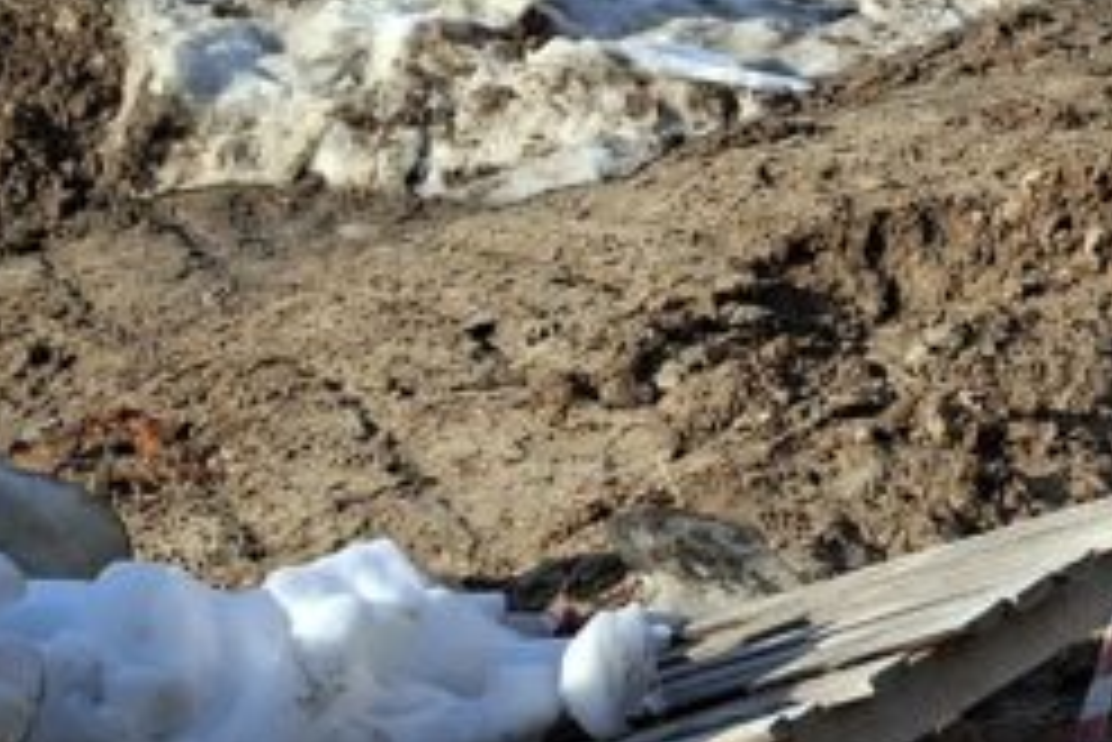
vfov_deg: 13.8
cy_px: 481
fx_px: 3060
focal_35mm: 99
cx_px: 1310
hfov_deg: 19.5
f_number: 1.8
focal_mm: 5.54
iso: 50
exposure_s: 1/1880
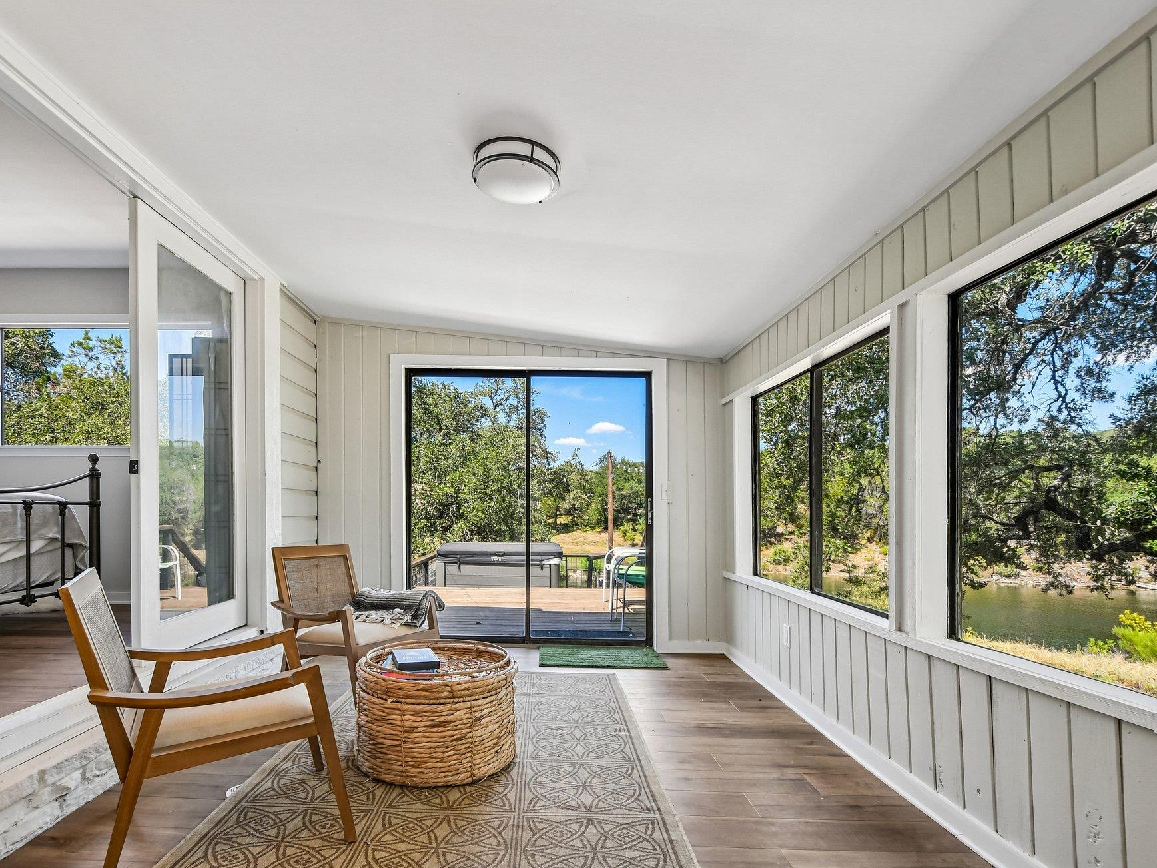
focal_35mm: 17
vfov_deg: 74.7
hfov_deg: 90.9
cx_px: 538
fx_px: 568
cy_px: 453
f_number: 8
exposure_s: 1/250
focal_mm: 10
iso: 400
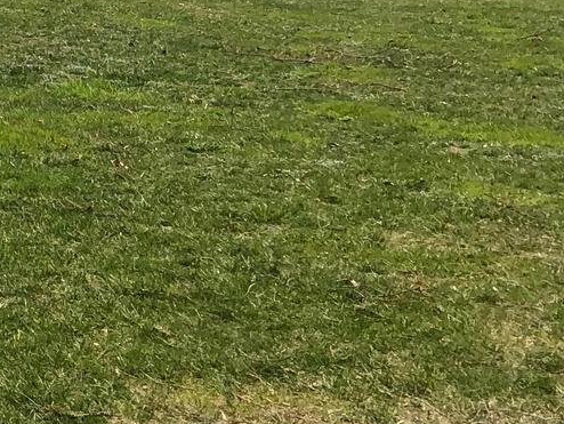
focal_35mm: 116
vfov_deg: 12.2
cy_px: -187
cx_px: -595
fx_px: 1891
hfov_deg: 14.0
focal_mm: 4
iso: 20
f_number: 1.8
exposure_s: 1/2404
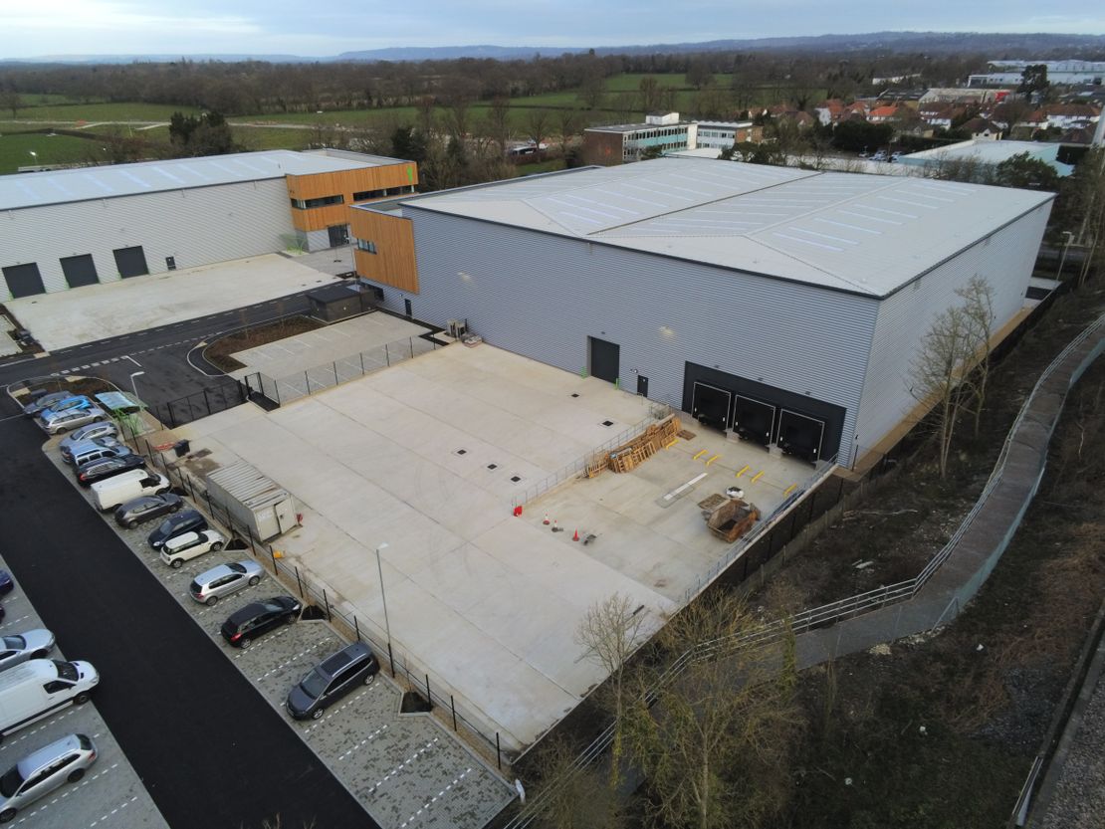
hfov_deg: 73.9
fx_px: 734
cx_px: 552
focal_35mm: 23
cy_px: 414
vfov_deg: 58.9
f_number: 2.4
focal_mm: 4
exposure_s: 1/240
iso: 115
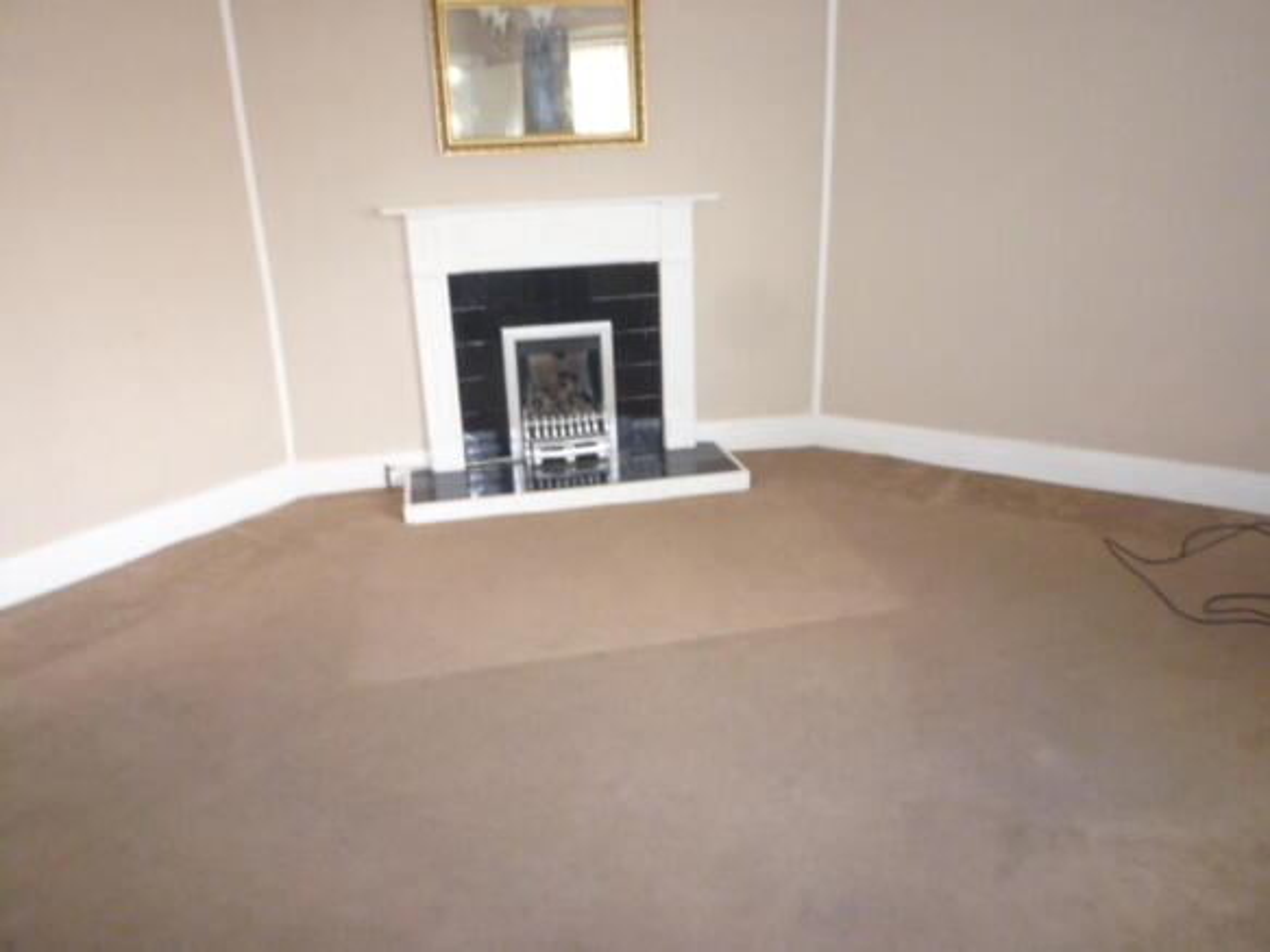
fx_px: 917
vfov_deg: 54.9
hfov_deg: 69.4
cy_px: 476
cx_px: 635
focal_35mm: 25
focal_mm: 4.5
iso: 320
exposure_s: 1/30
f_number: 2.8
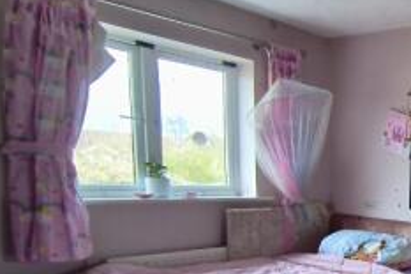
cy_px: 238
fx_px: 445
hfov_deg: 36.7
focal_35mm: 39
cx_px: 504
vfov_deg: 32.7
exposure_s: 1/50
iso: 250
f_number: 2.2
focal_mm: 1.65
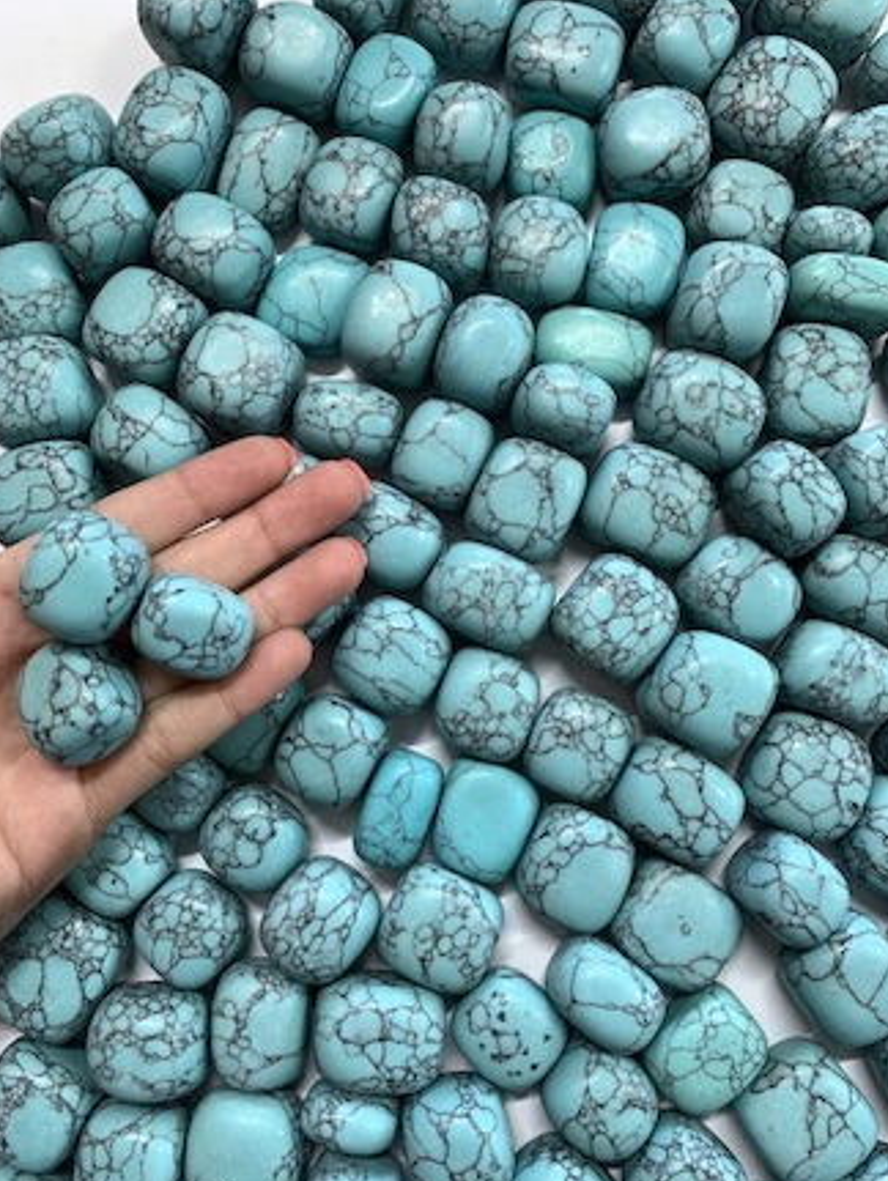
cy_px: 606
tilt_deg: -83.7
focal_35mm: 27
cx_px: 436
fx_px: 922
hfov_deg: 51.4
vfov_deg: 65.3
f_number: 1.8
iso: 125
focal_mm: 4.25
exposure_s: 1/60
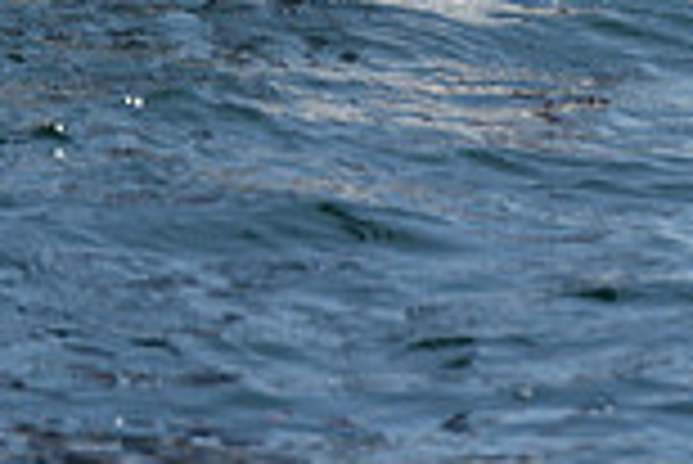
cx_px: 335
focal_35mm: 603
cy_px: -802
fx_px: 11618
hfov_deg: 3.4
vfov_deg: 2.3
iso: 250
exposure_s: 1/1600
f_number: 7.1
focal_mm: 160
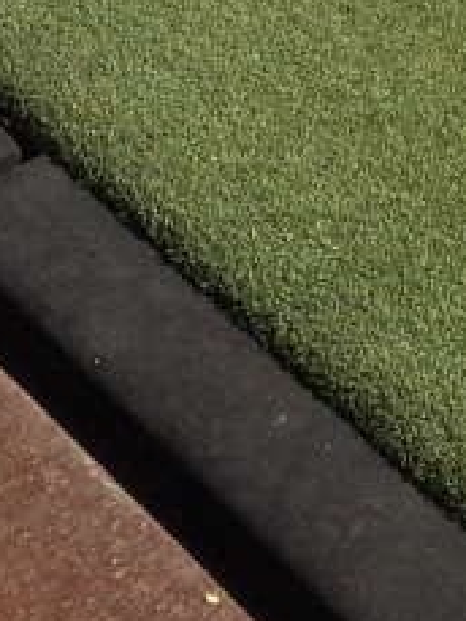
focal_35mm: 173
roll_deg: +3.1
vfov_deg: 10.2
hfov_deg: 8.1
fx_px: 3102
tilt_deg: -19.4
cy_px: -769
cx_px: 983
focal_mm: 4.15
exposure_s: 1/1953
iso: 32
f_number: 2.2
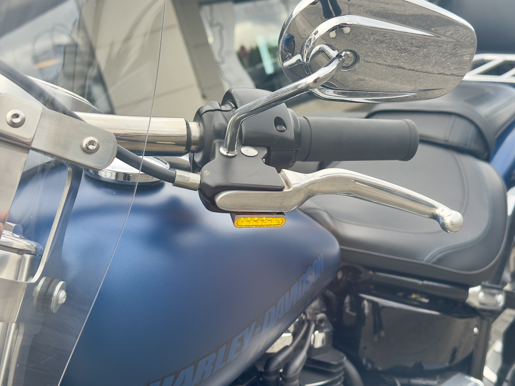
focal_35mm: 48
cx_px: 258
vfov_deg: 30.3
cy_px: 193
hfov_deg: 39.7
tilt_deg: -6.7
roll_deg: +16.5
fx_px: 714
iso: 64
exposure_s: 1/301
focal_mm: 6.76
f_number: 1.78
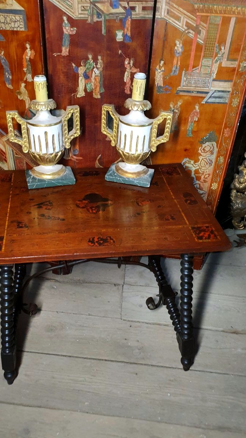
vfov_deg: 66.1
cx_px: 105
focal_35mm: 29
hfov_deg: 40.1
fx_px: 336
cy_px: 223
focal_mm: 4.3
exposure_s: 1/25
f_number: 2.4
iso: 160
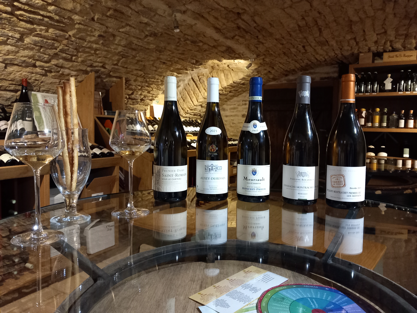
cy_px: 156
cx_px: 208
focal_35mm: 27
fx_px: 325
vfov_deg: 51.4
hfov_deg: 65.3
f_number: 1.8
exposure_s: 1/20
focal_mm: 4
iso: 800
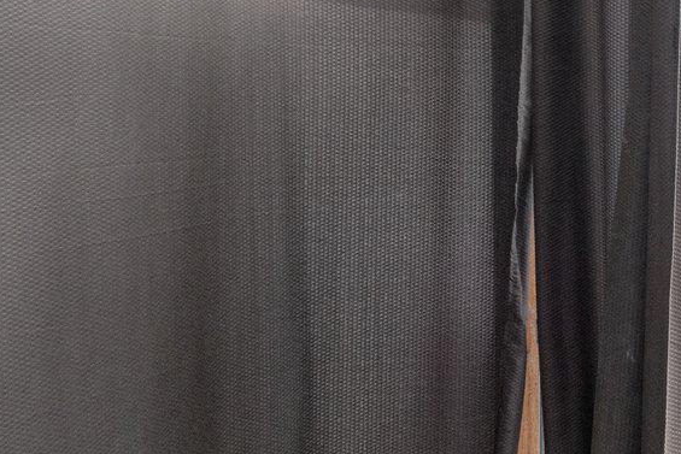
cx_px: 939
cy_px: 140
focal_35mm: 58
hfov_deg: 27.3
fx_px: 1097
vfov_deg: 23.3
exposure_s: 1/13
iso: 320
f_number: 7.1
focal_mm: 16
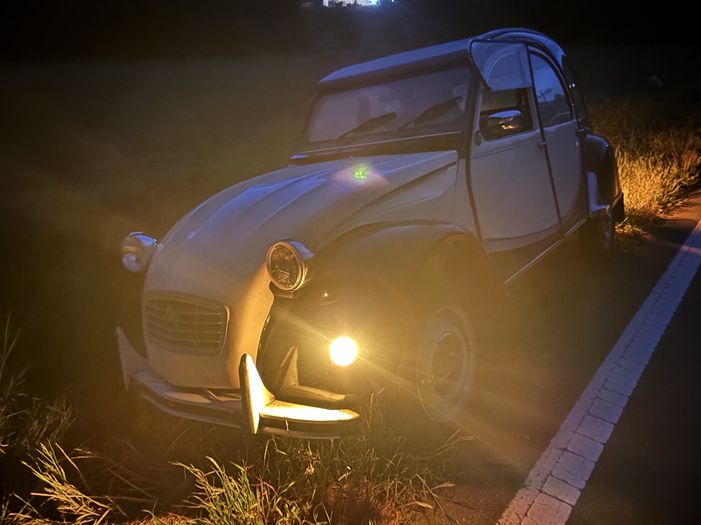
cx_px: 350
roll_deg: +1.8
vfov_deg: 53.1
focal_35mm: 26
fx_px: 527
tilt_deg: -26.7
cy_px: 262
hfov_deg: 67.3
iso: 2500
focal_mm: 5.96
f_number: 1.6
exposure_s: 1/2
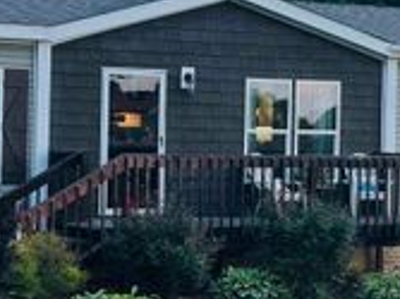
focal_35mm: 144
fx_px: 1663
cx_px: 302
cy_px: 173
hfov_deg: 13.7
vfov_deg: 10.3
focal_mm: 6.86
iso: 125
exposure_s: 1/60
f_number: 1.78
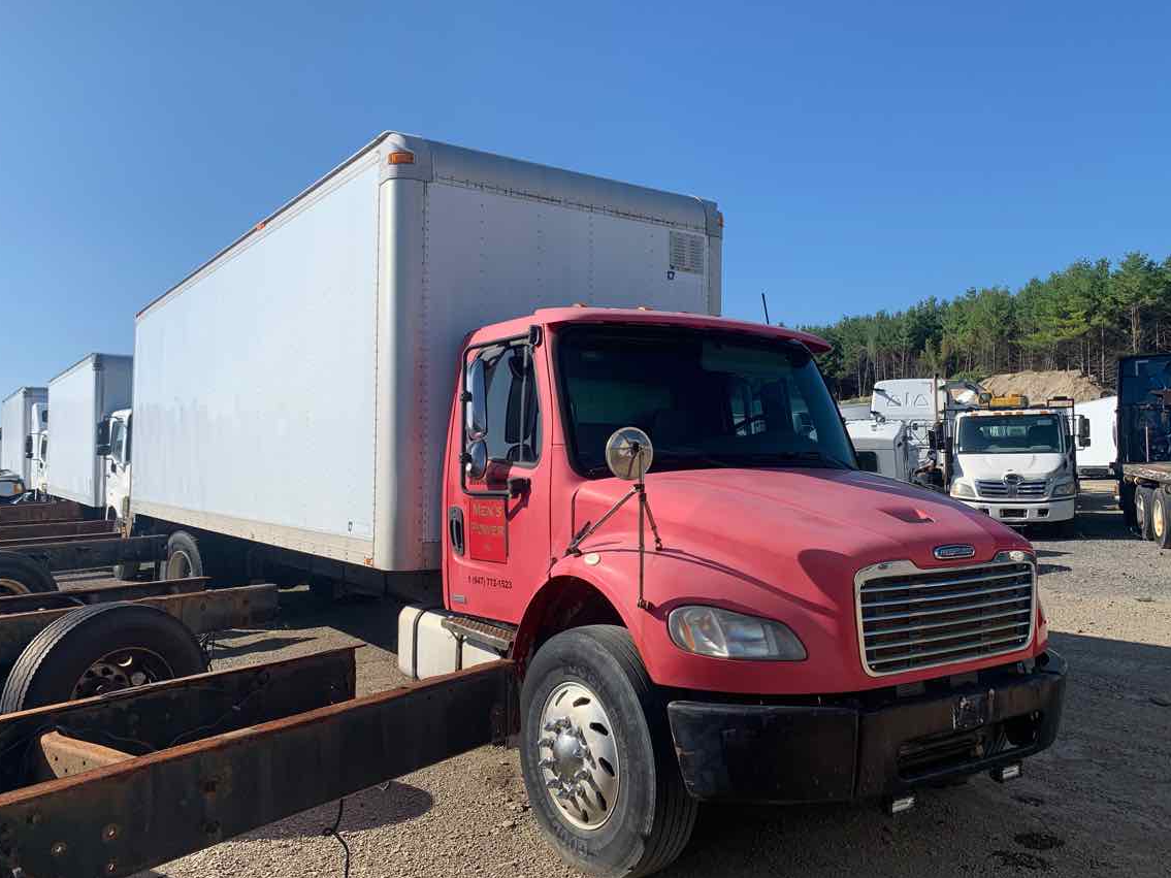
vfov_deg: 49.7
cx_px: 582
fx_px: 947
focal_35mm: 28
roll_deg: +1.1
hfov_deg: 63.4
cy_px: 437
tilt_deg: +3.0
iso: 25
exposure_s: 1/2481
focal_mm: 4.25
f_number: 1.8
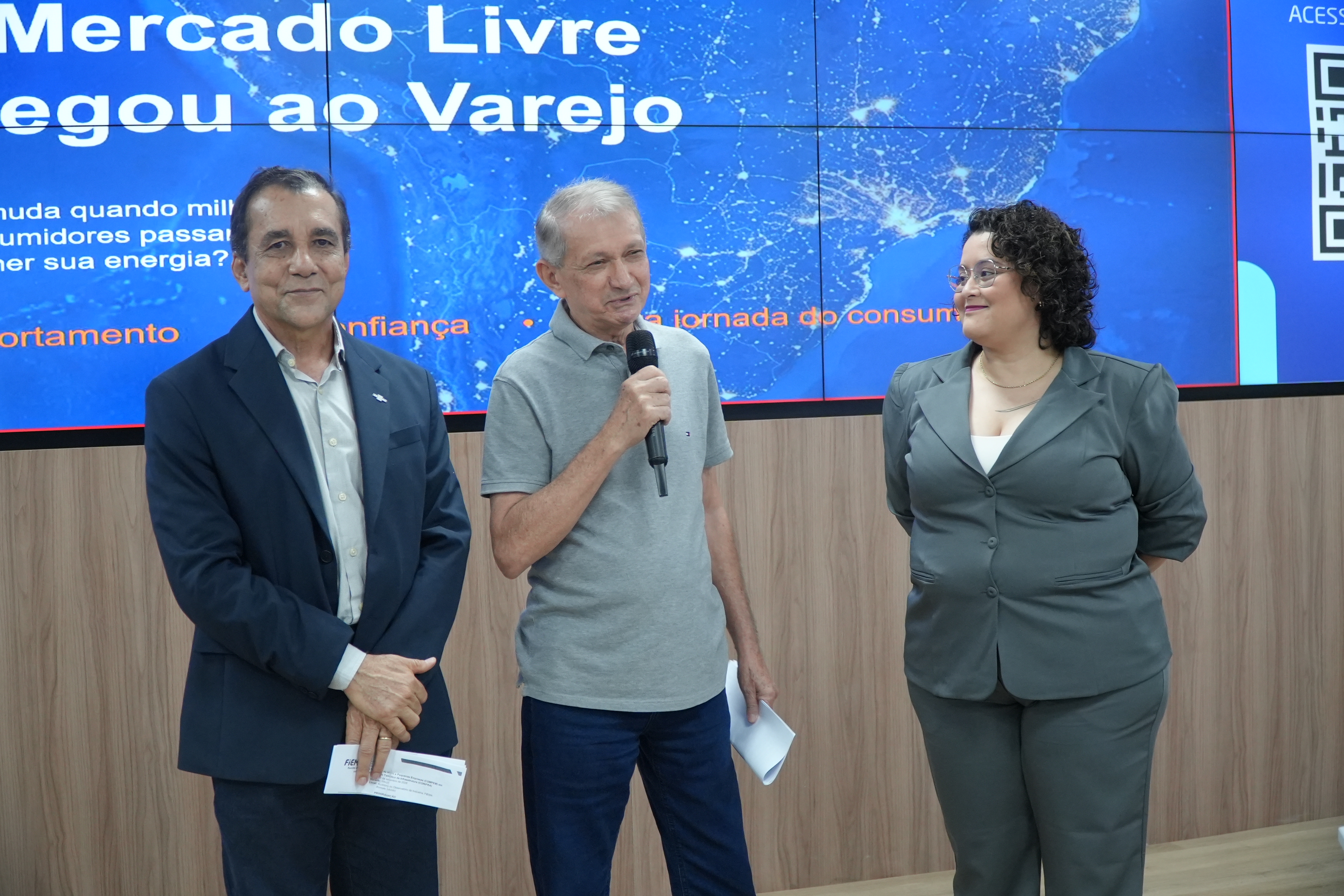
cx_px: 672
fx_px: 1717
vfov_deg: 29.2
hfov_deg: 42.7
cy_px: 448
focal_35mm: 46
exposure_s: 1/160
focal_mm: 31
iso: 2000
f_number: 4
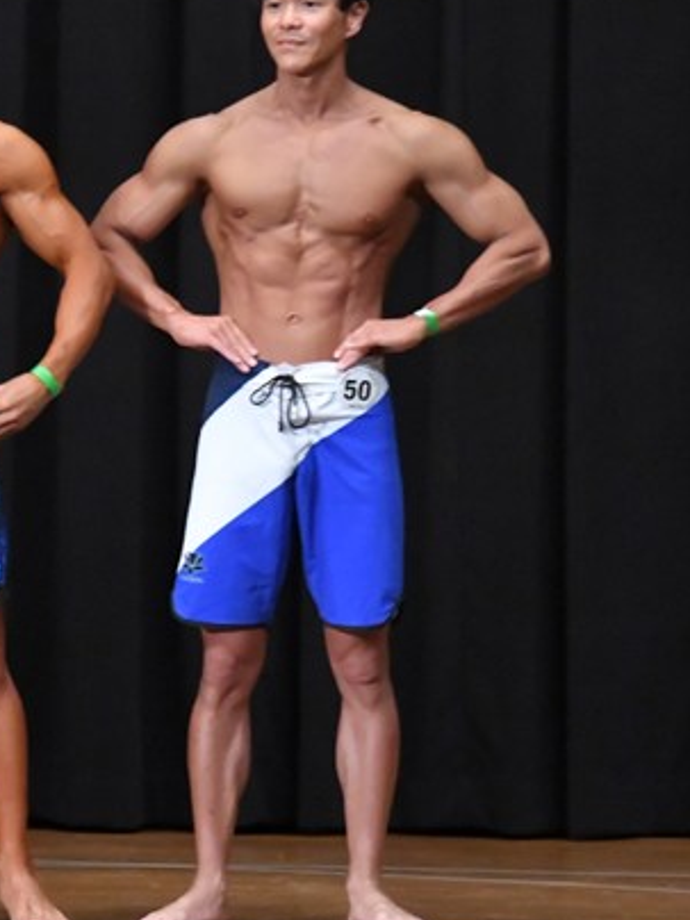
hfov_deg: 3.6
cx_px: -135
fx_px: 11030
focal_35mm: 415
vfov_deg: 4.8
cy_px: 444
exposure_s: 1/400
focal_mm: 150
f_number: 5.6
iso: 8000
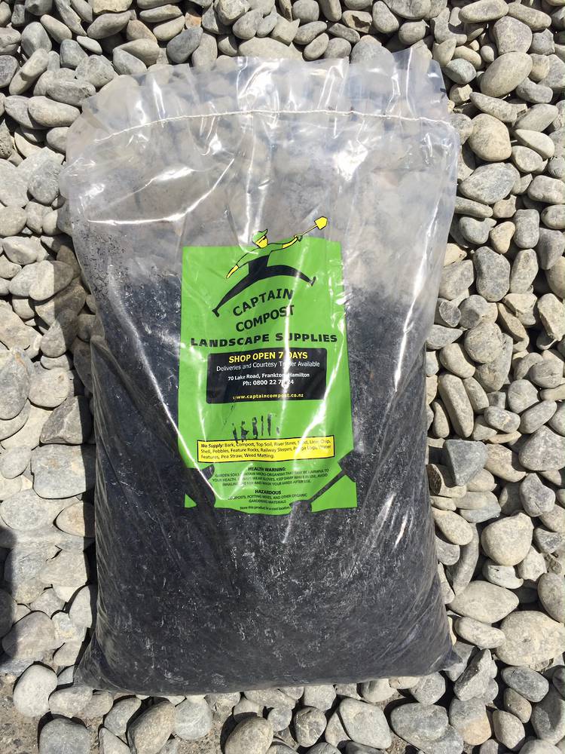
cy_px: 377
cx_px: 282
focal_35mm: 29
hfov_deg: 48.2
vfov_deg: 61.7
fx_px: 631
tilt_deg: -48.2
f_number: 2.2
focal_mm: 4.15
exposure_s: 1/3597
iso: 32
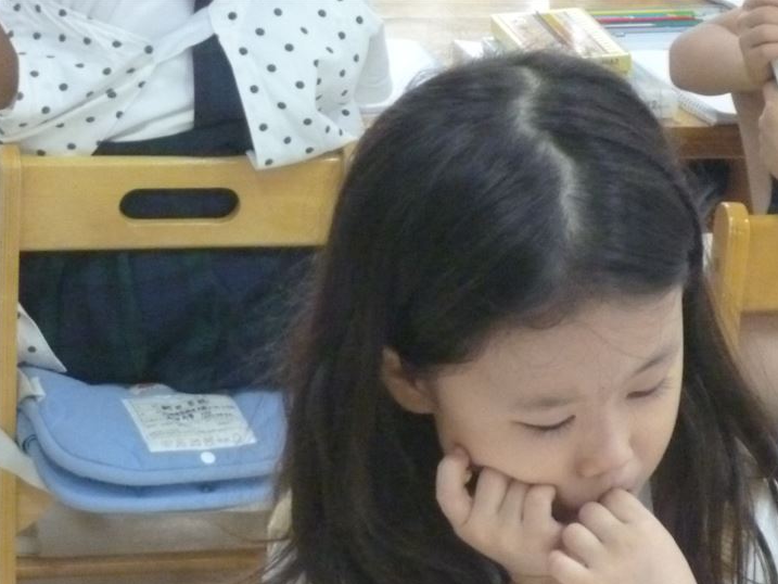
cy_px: 519
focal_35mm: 200
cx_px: 594
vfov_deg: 7.4
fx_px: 4496
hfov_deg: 9.9
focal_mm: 19.9
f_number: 5.8
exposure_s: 1/25
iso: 800
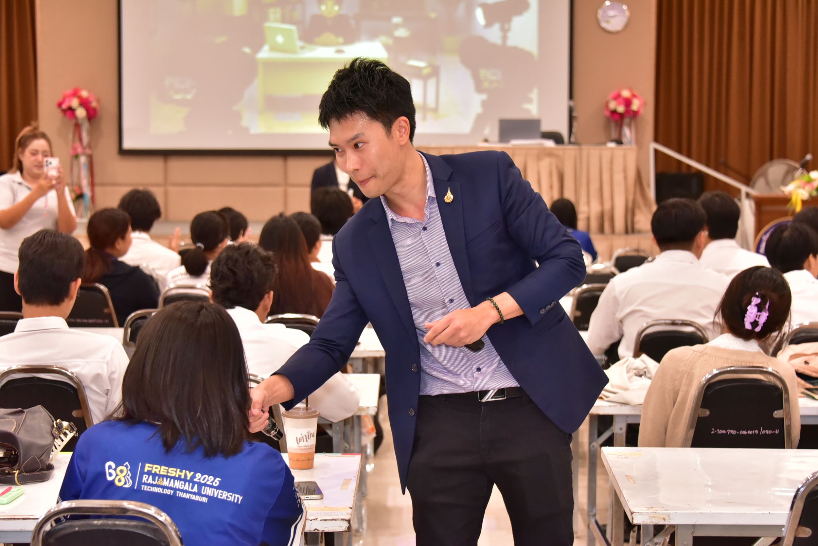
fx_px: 1591
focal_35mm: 70
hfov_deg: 28.8
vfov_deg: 19.5
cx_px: 409
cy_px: 273
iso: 5000
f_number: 5.6
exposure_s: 1/200
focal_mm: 70
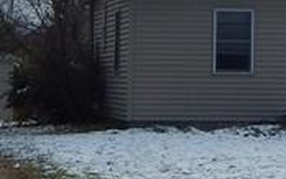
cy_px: -2
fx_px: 2090
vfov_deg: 4.9
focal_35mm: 268
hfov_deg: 7.7
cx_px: 394
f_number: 3.6
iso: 125
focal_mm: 7.7
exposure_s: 1/1000
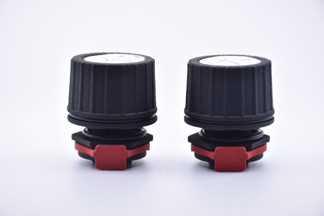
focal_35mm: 210
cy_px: 108
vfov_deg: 6.5
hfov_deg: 9.8
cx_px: 162
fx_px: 1890
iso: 100
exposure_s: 1/6
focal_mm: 140
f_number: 9
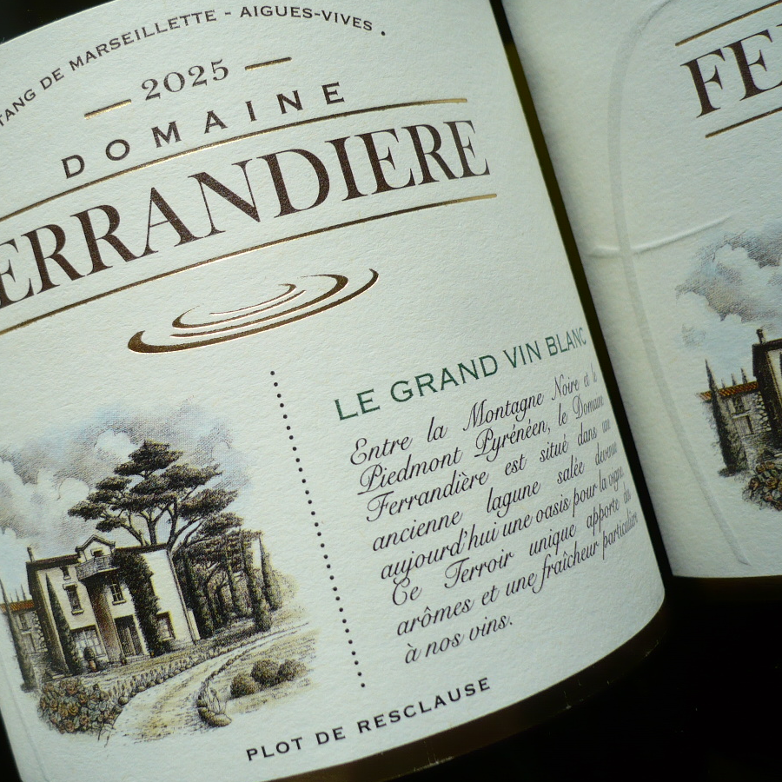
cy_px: 377
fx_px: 1125
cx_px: 246
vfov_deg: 38.3
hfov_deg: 37.8
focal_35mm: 44
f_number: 2.8
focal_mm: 5.8
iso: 100
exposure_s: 1/640
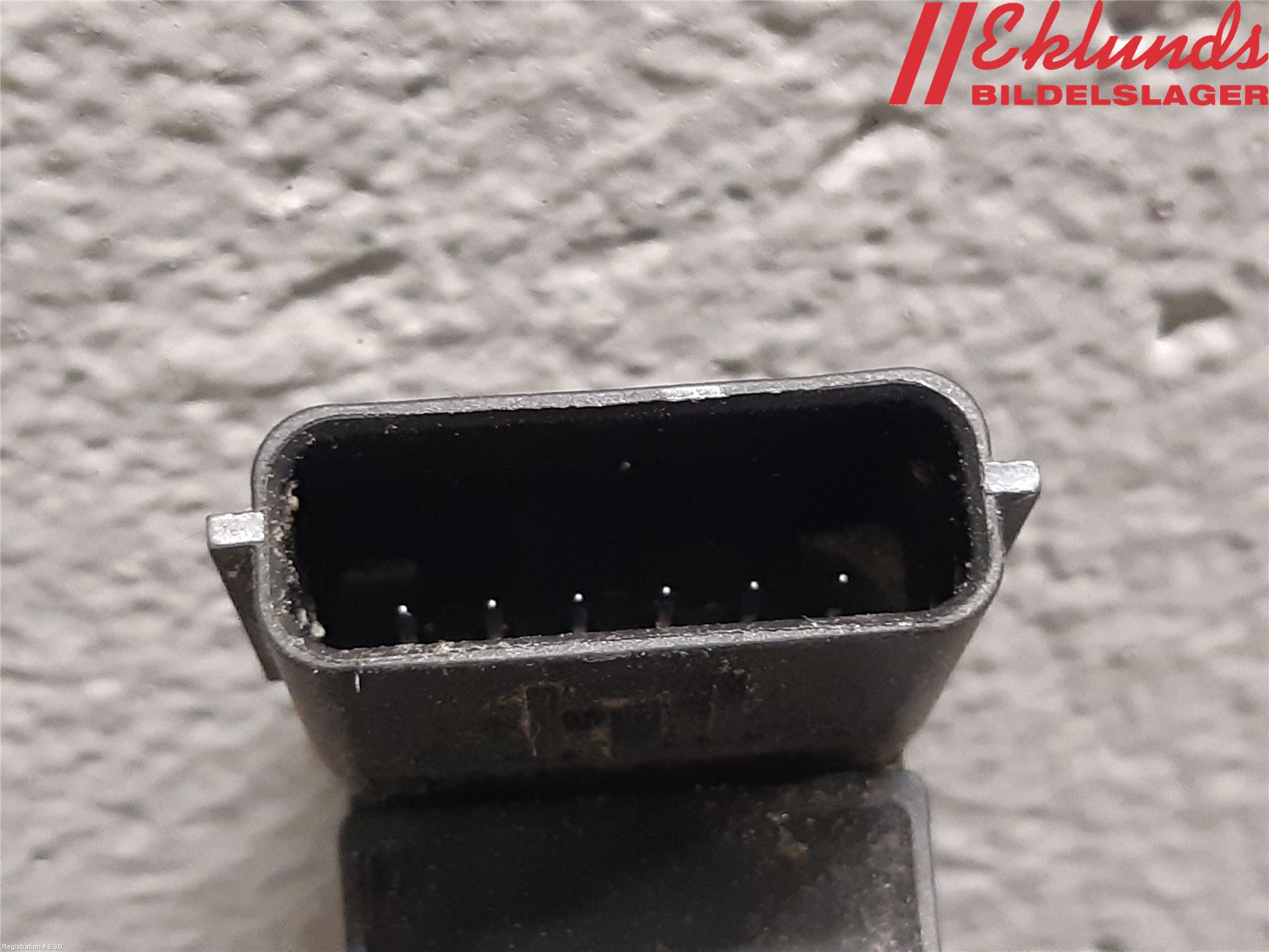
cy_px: 476
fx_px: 953
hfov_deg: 67.3
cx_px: 634
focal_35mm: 26
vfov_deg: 53.1
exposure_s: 1/25
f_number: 1.7
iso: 250
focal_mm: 3.93
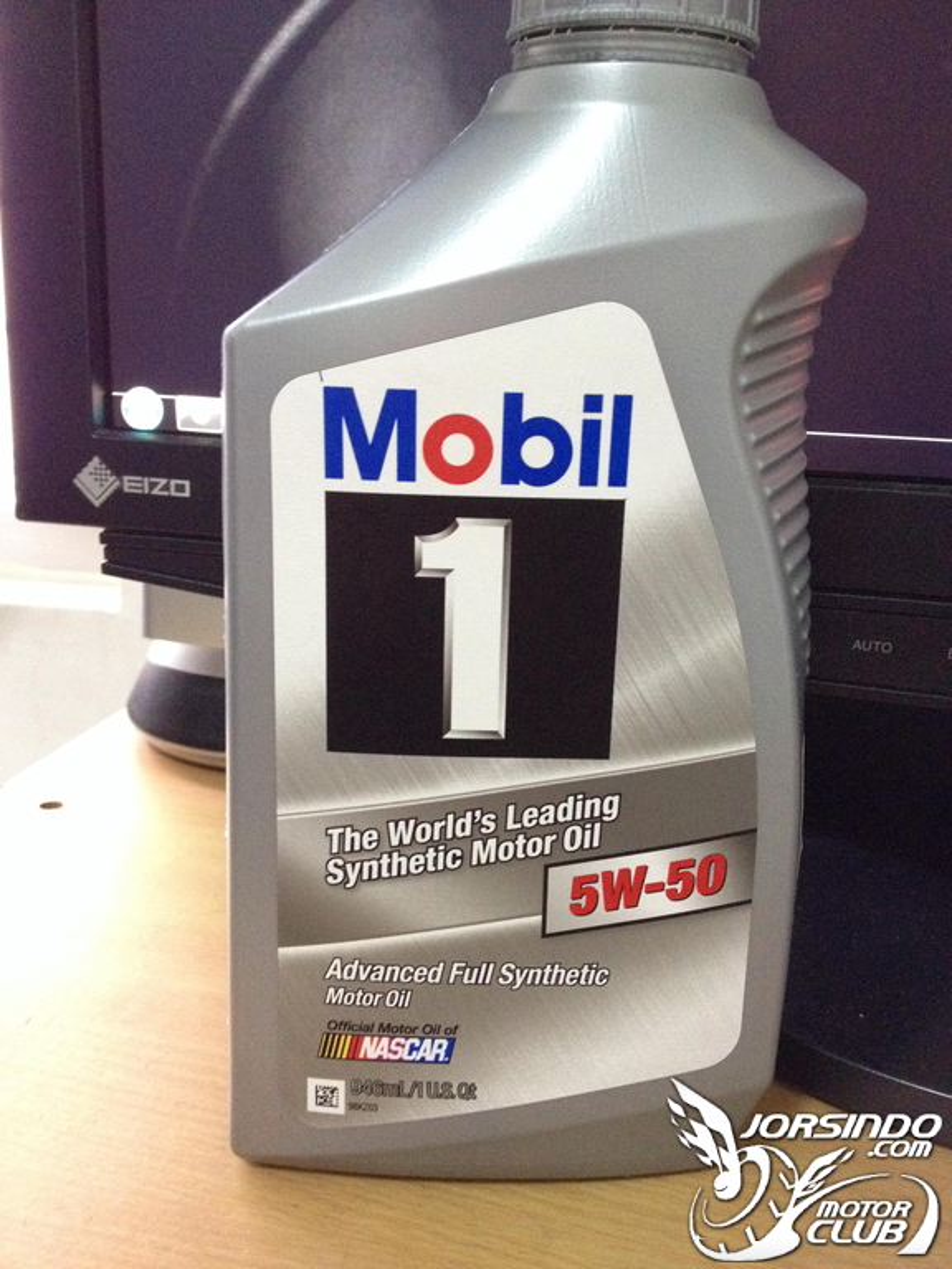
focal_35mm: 35
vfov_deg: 52.6
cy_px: 634
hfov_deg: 40.7
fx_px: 1283
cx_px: 476
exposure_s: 1/15
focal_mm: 4.28
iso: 640
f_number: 2.4
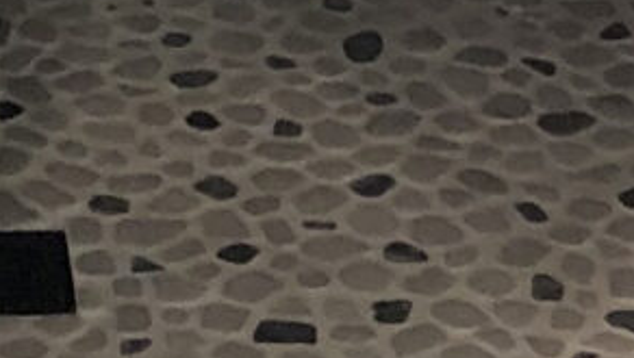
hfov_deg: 8.0
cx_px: 13
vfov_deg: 4.0
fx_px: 4494
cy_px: -1471
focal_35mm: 267
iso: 40
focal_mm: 3.99
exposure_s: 1/24
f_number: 1.8
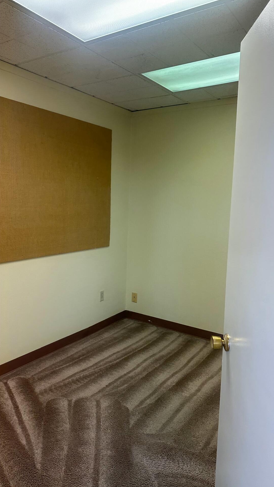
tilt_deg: -6.9
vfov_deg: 69.9
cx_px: 113
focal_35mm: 27
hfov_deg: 42.7
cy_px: 250
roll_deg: -0.9
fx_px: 349
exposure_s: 1/120
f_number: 1.78
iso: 200
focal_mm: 6.86
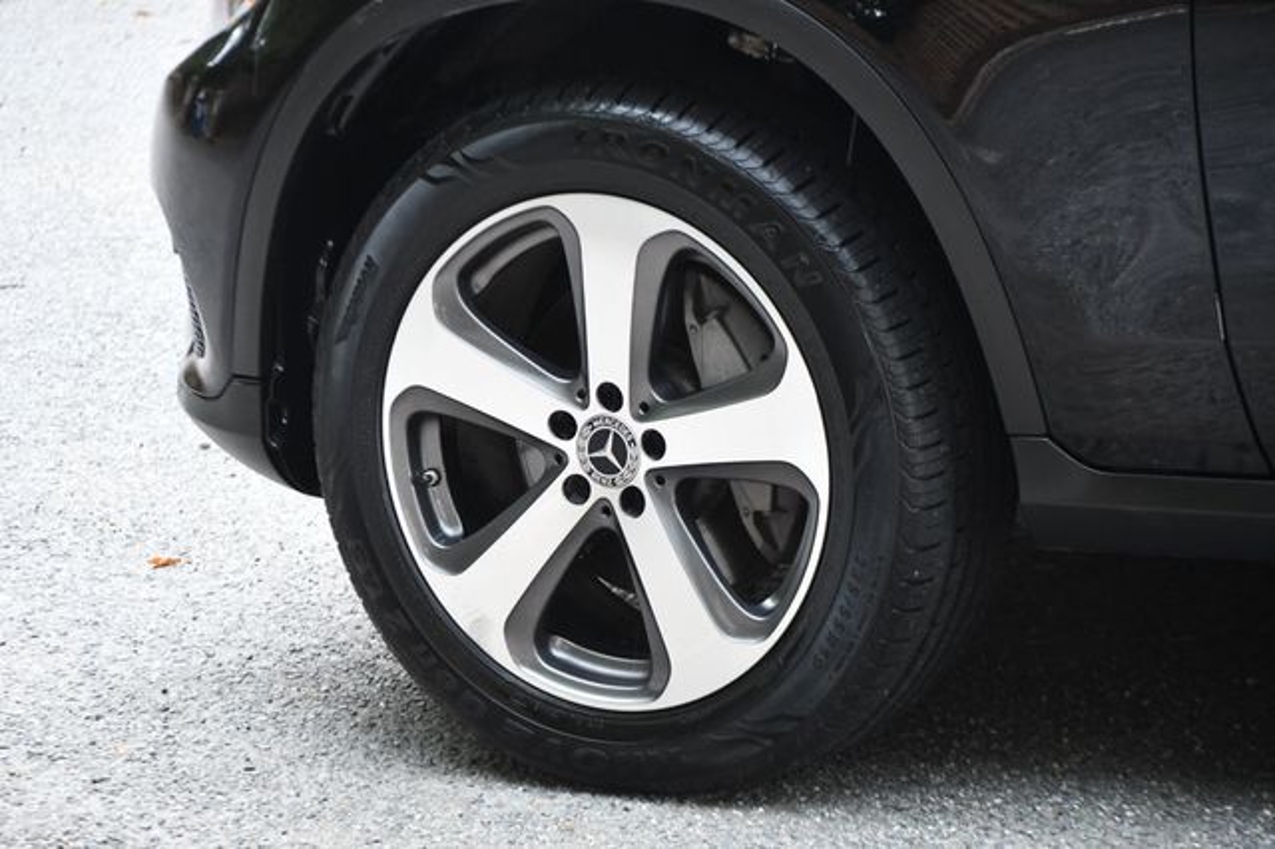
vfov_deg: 9.7
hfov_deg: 14.5
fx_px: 5026
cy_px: 424
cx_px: 638
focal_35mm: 142
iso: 1800
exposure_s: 1/125
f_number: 4.8
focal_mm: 95
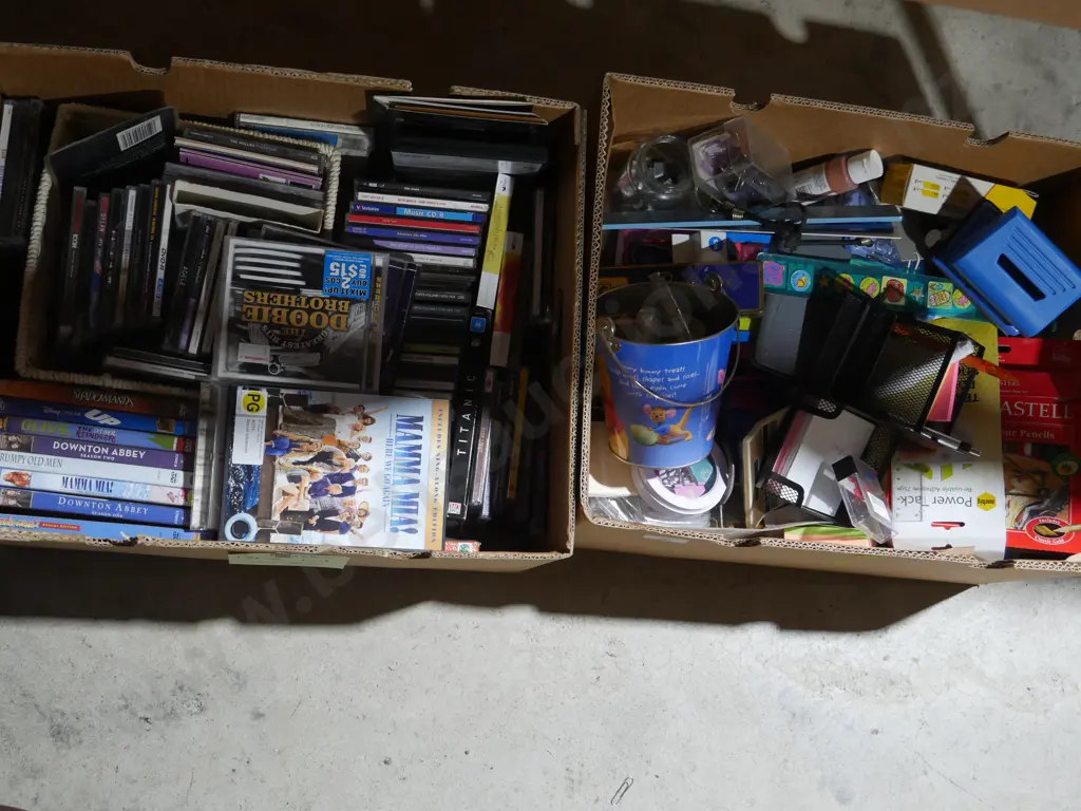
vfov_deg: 34.3
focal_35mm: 42
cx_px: 540
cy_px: 406
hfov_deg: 44.8
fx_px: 1312
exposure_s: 1/60
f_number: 4.6
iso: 1000
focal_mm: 21
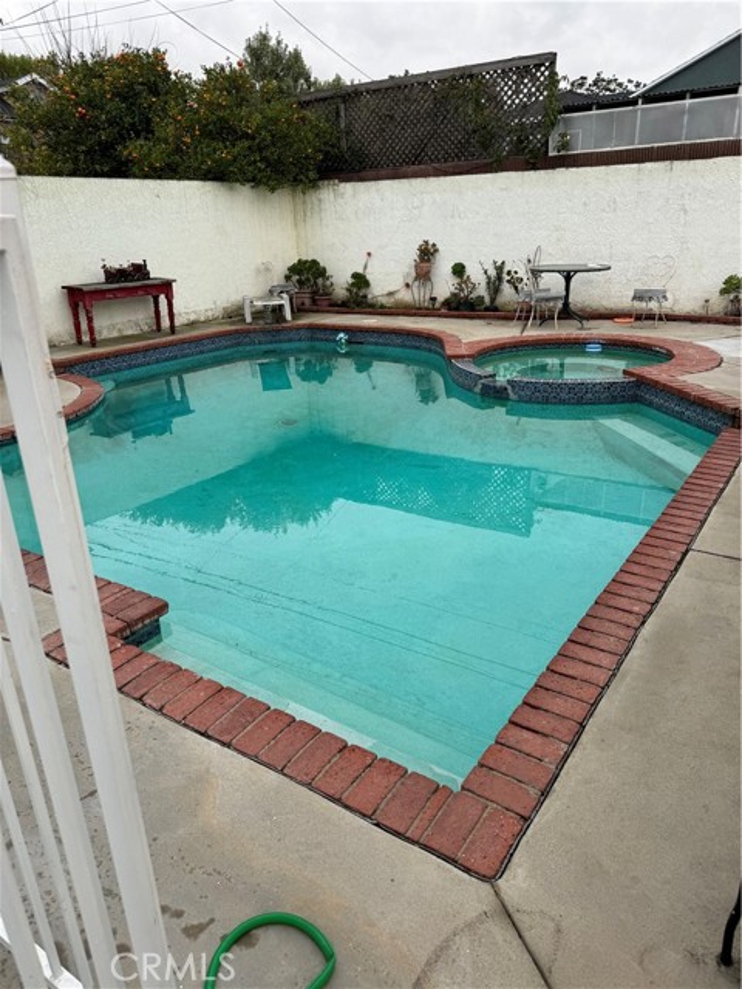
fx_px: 686
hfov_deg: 56.8
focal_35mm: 24
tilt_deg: -22.6
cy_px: 494
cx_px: 371
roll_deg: +4.6
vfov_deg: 71.6
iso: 80
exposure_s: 1/293
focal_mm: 6.76
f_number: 1.78
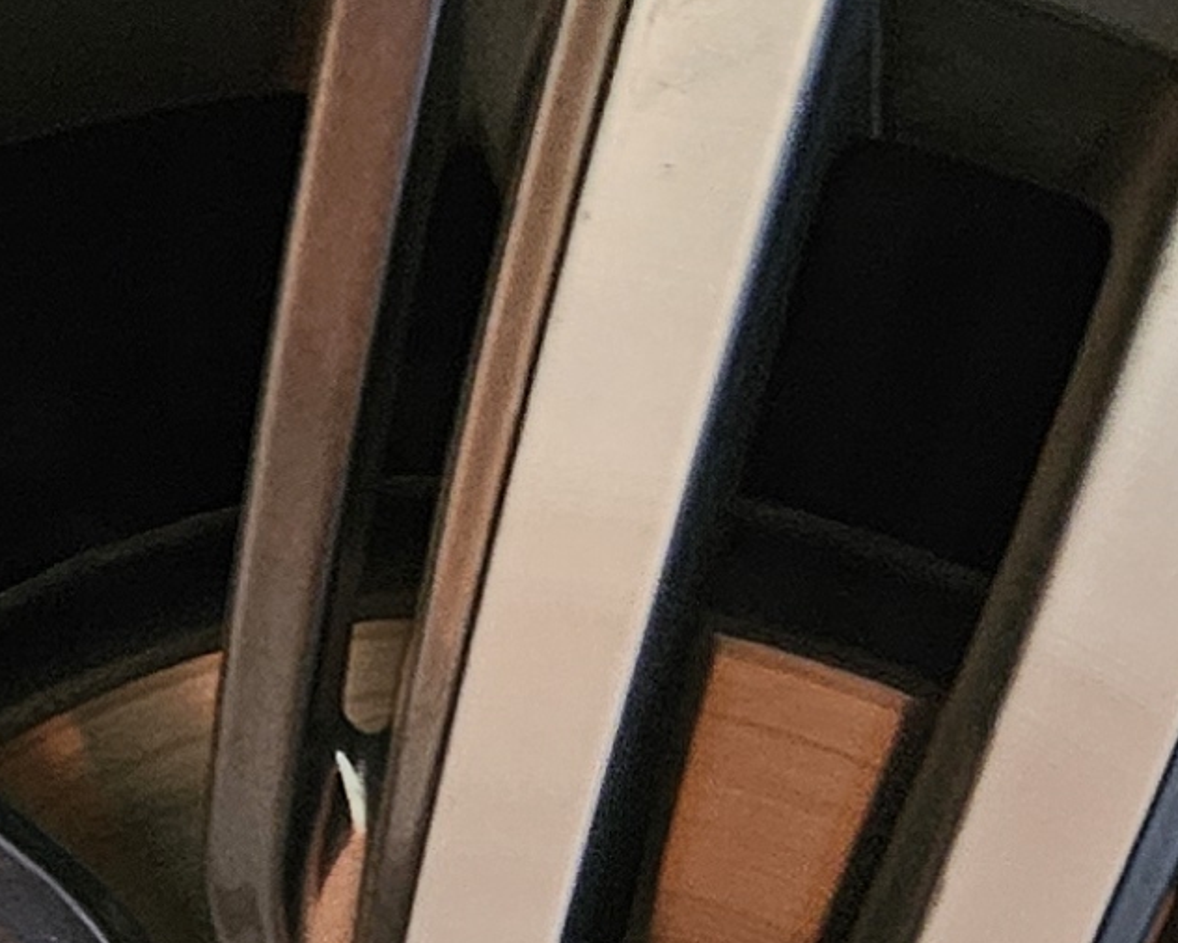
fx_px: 4952
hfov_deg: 13.6
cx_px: 600
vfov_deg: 10.5
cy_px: 1403
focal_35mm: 142
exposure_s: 1/24
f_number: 1.8
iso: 1000
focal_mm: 5.4
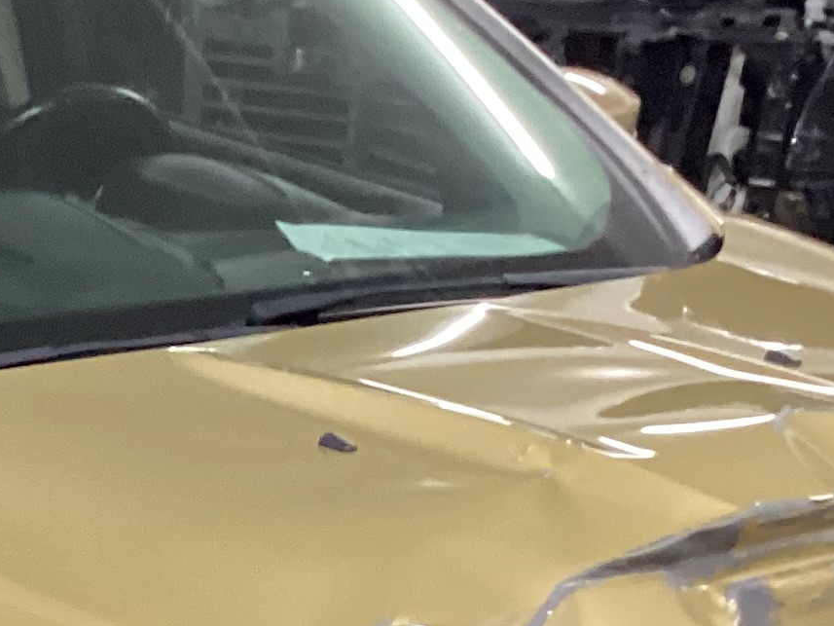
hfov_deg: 16.4
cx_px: 2
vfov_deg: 12.1
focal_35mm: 118
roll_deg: +0.5
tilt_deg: -22.5
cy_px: 876
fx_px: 2843
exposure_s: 1/40
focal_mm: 3.3
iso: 320
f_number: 2.4
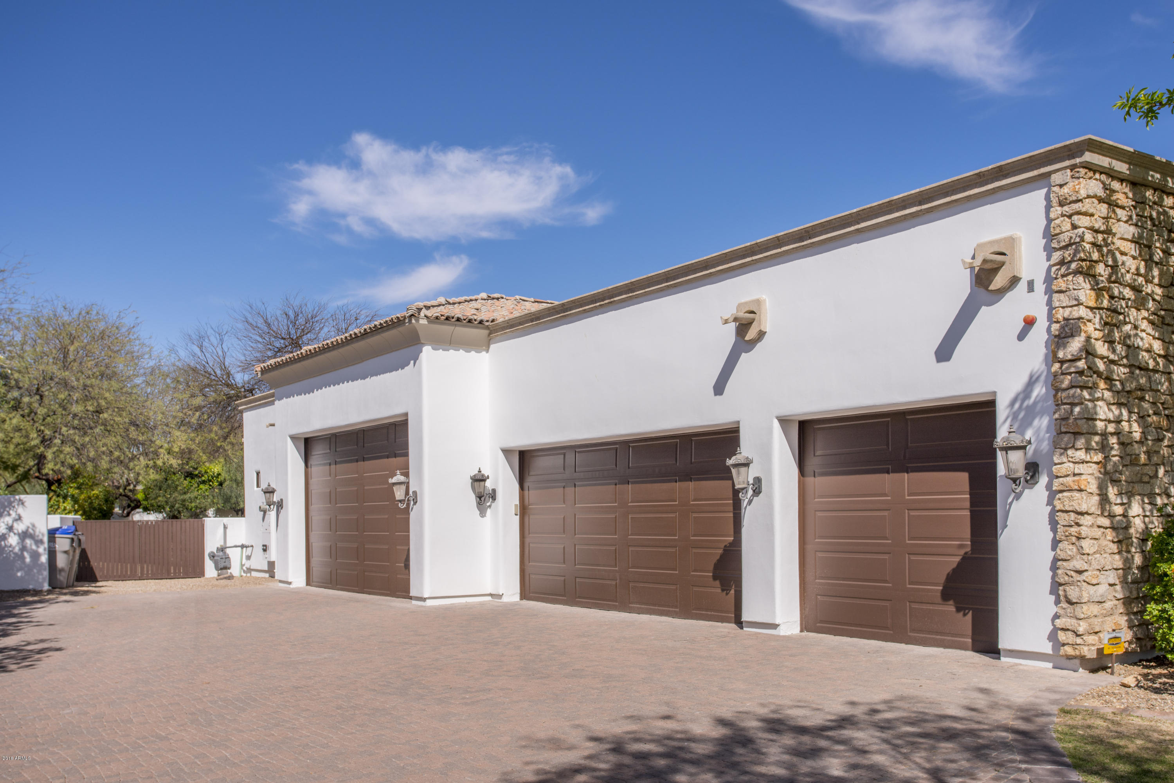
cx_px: 587
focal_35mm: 32
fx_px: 1044
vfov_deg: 41.1
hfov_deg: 58.7
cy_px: 392
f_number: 8
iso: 200
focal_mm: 32
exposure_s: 1/800
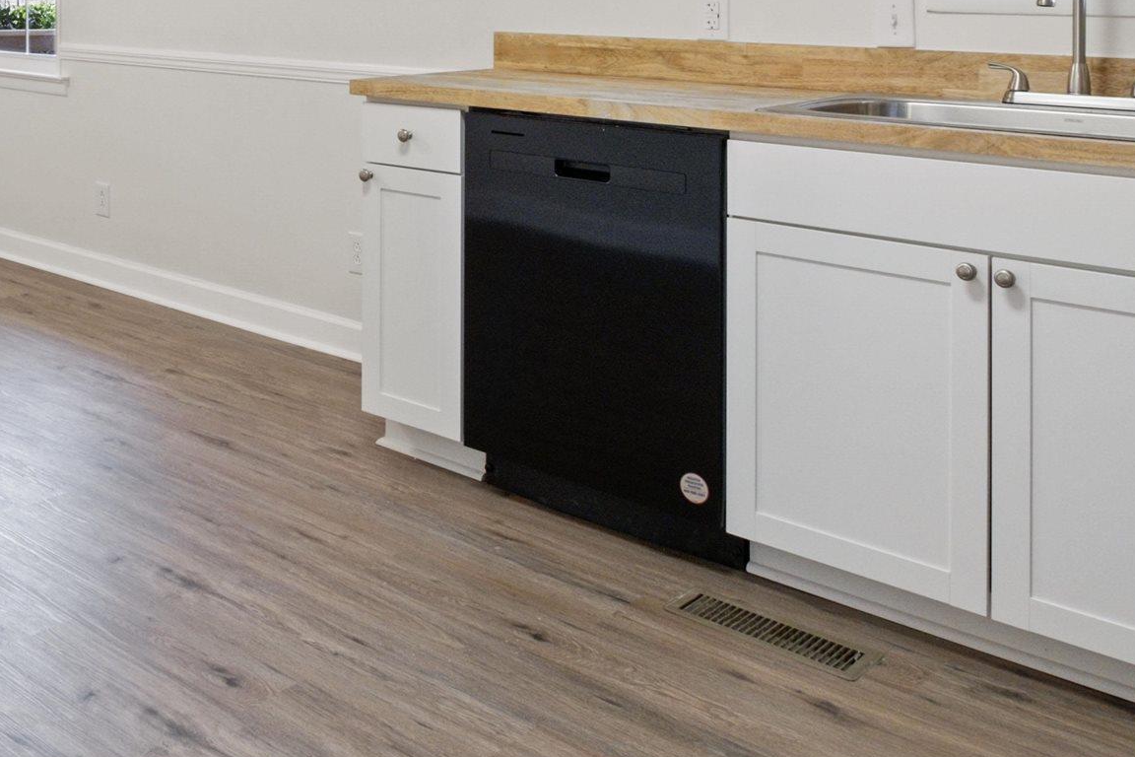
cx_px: 124
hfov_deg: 44.3
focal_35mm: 40
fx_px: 1261
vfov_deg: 31.3
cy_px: 27
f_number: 8
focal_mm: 10
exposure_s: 1/15
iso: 1250
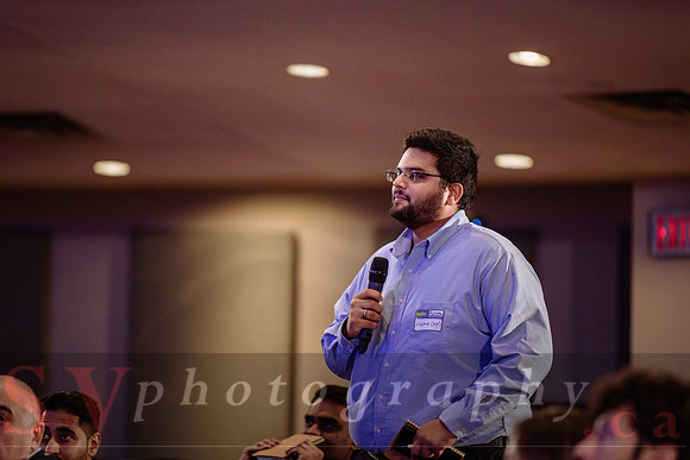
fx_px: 3834
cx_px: 345
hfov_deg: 10.3
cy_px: 230
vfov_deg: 6.9
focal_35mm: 200
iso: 1600
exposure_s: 1/100
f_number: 2.8
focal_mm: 200
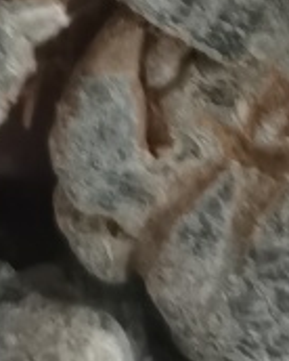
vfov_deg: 10.3
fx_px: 1740
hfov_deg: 9.5
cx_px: 203
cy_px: -501
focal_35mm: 163
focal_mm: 5.58
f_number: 1.8
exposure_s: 1/20
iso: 1000
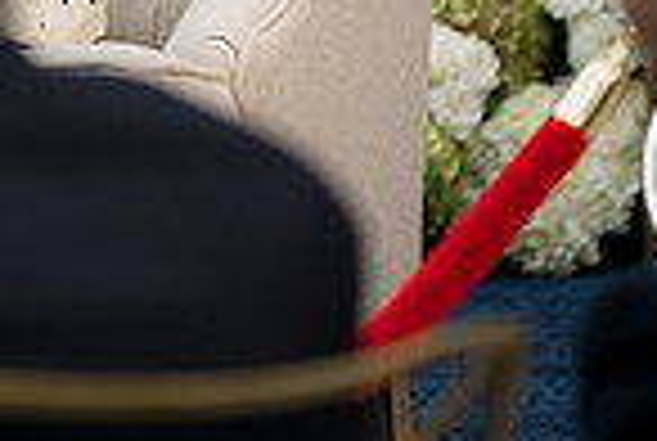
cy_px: -403
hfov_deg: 3.5
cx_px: -207
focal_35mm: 595
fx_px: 10881
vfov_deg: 2.3
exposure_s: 1/320
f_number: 2.8
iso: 200
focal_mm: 150
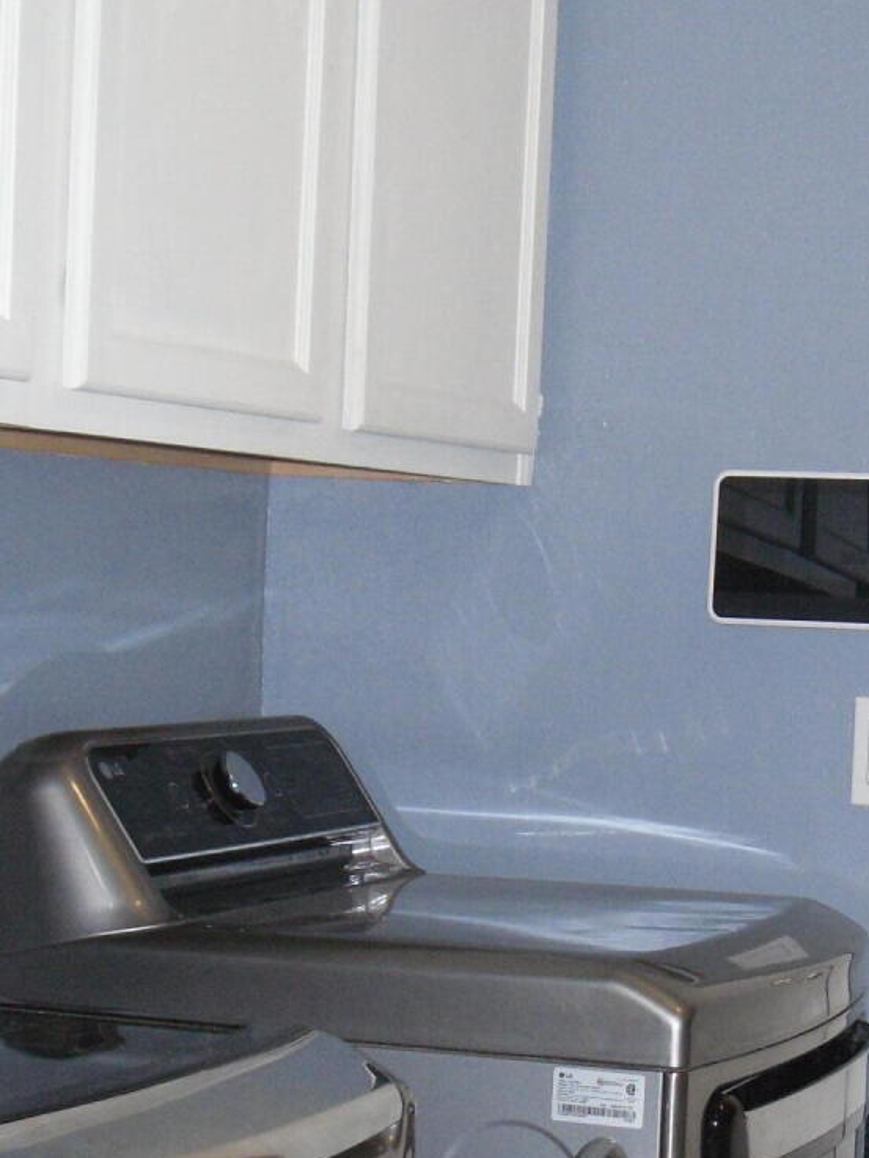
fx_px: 3179
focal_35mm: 95
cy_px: 825
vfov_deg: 20.5
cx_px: 575
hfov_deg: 15.5
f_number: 3.5
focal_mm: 6.3
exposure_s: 1/45
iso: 200
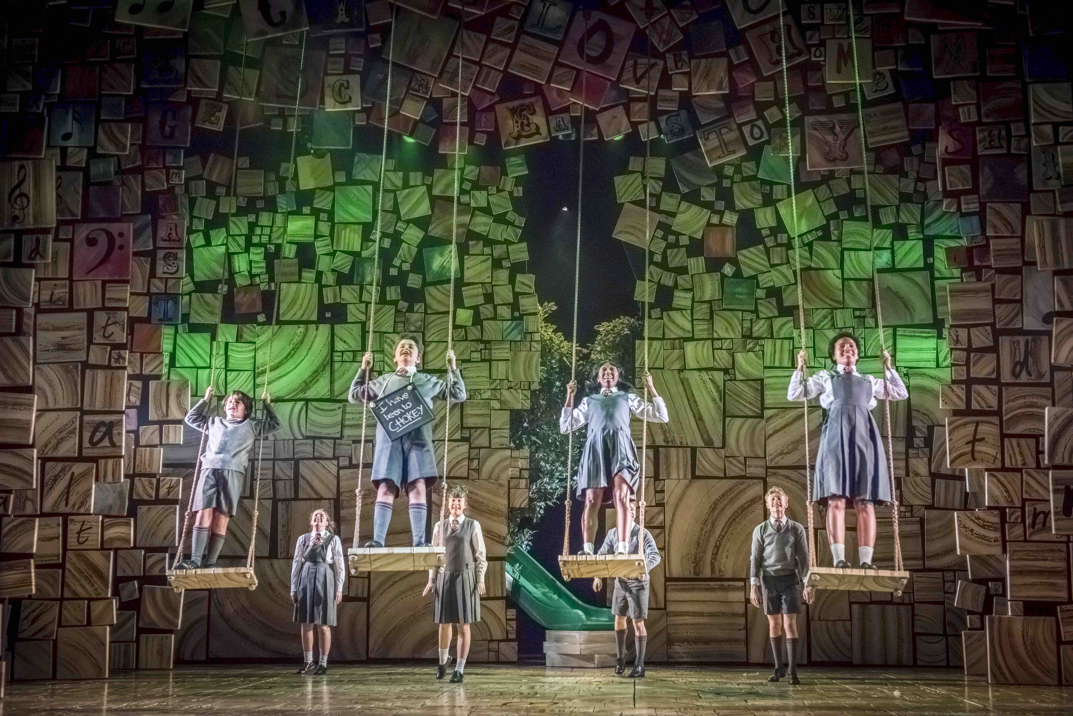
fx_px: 1640
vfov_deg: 24.6
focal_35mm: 55
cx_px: 536
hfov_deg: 36.2
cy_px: 358
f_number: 3.5
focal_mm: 55
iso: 1600
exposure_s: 1/800
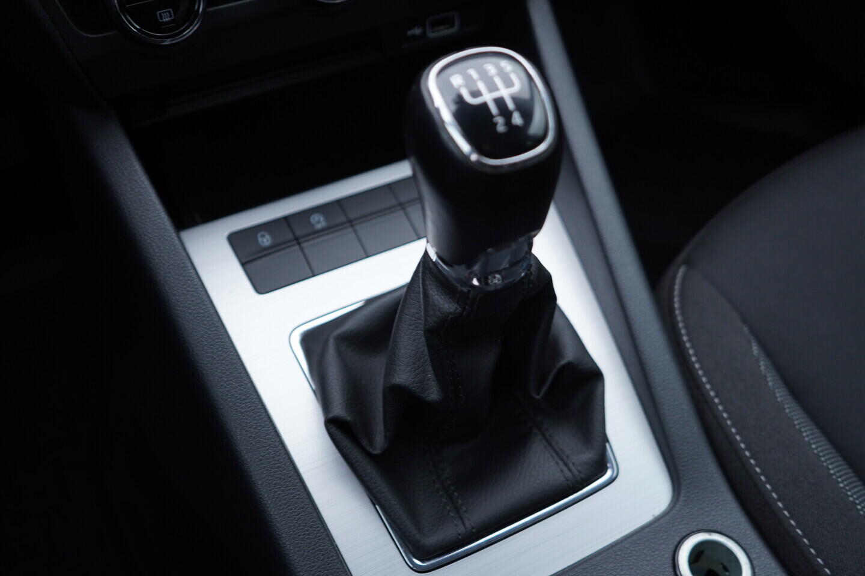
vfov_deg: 36.9
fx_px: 865
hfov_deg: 53.1
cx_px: 432
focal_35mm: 36
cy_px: 288
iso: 125
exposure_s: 1/40
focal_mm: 24
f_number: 3.2
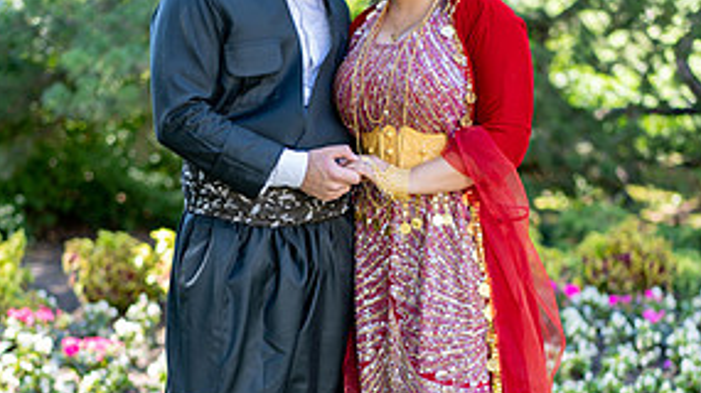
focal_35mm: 91
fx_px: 1691
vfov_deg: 13.3
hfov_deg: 23.4
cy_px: 253
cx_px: 357
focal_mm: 55
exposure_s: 1/250
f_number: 1.8
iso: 100
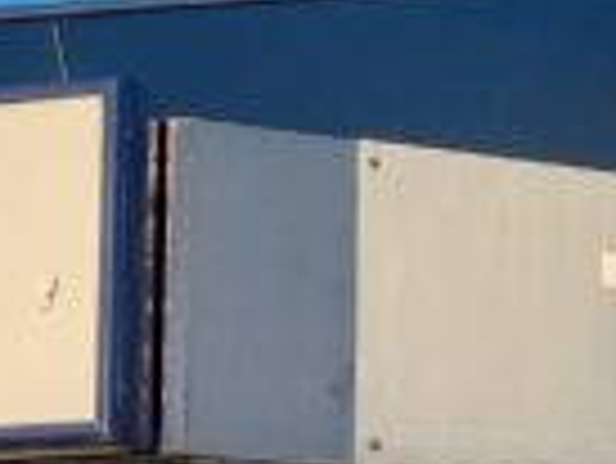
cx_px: 549
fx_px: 3455
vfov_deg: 7.4
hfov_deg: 10.1
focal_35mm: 194
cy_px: 919
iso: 50
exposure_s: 1/1772
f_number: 1.8
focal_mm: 5.4
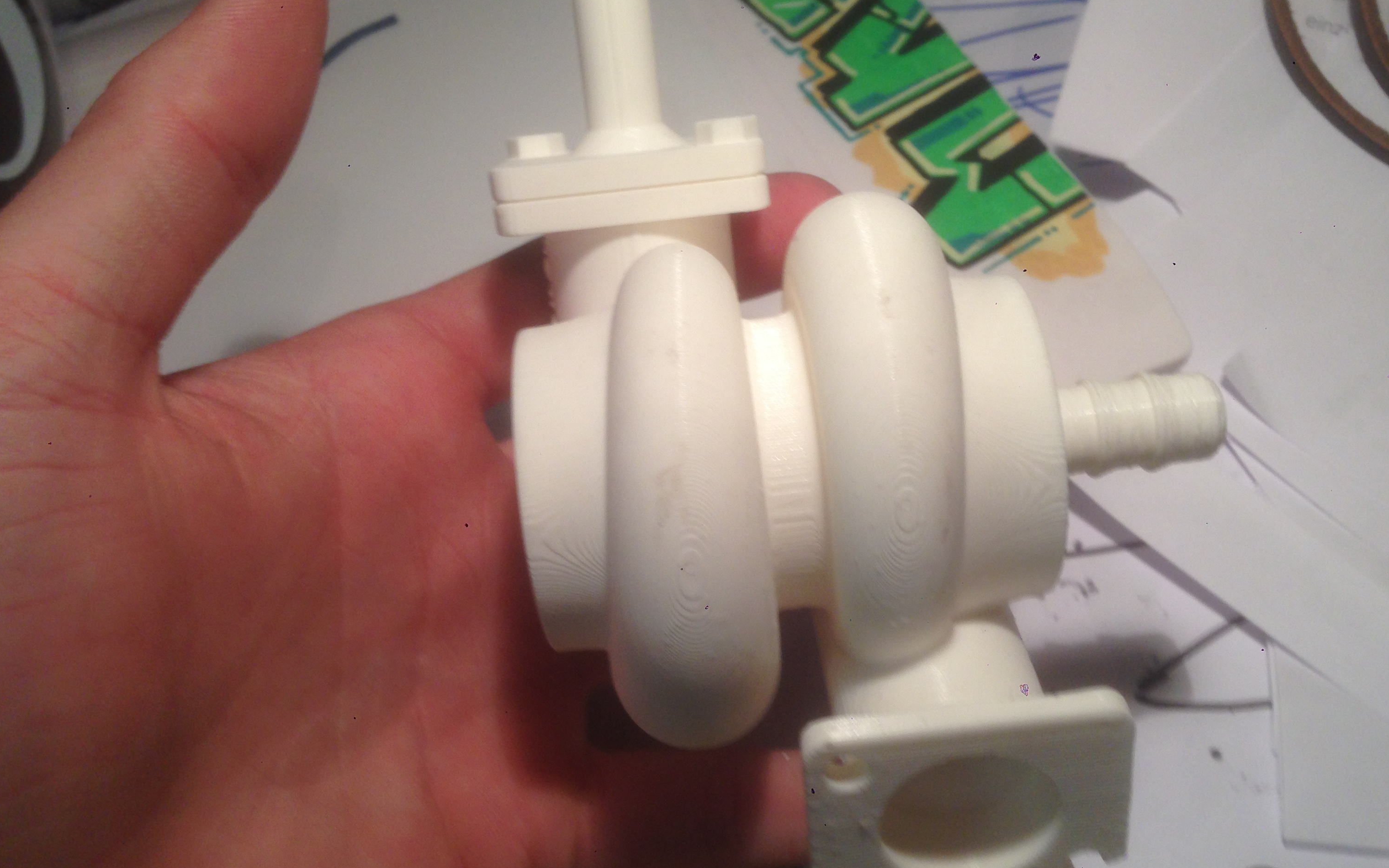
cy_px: 430
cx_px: 712
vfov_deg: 33.6
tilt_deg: -52.7
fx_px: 1438
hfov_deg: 51.5
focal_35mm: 38
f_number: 2.4
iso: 50
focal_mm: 4.12
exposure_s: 1/40
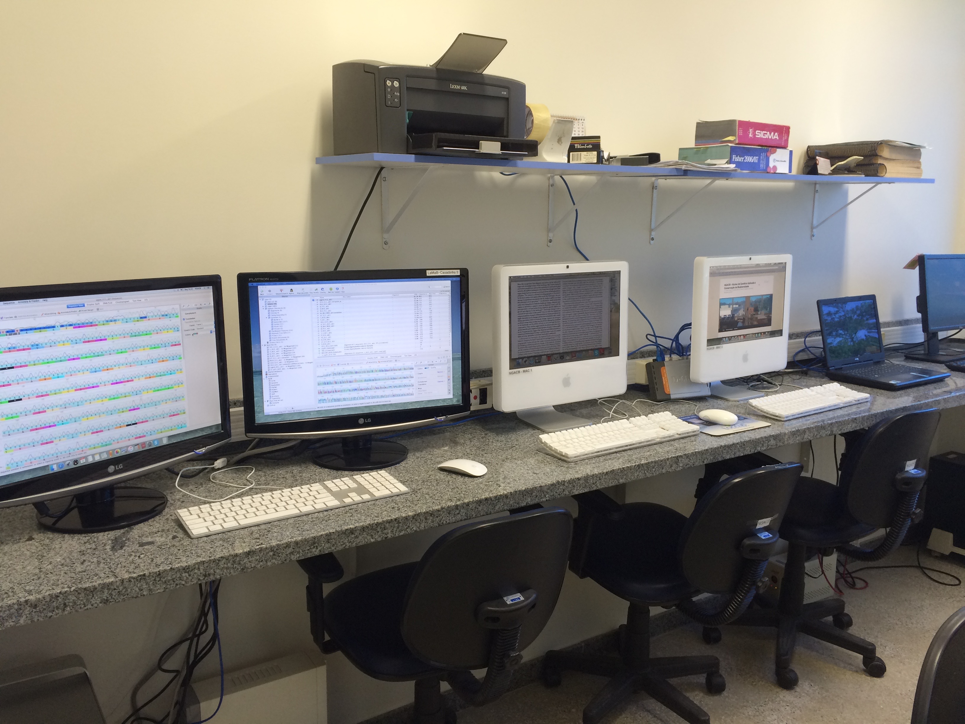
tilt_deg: -10.7
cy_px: 362
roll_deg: -1.0
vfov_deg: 48.2
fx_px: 808
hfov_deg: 61.7
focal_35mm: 29
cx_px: 482
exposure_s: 1/30
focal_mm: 4.15
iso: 50
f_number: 2.2
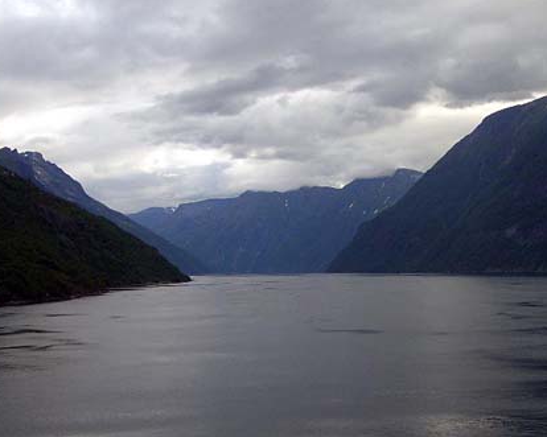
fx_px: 842
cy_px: 219
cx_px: 259
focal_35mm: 52
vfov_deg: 29.1
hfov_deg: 36.0
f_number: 5
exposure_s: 1/500
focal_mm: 8.2
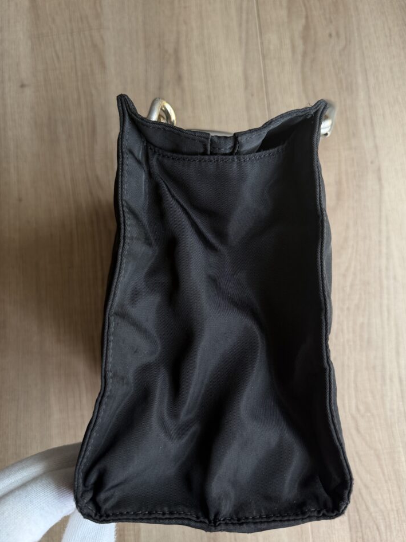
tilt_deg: -84.8
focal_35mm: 26
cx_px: 200
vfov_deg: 67.3
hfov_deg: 53.1
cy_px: 272
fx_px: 407
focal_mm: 6.76
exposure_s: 1/133
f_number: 1.78
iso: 64
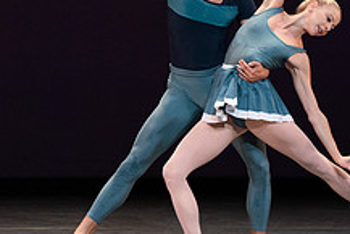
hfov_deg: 2.5
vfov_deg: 1.6
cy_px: -12
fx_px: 8123
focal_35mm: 835
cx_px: 131
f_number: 8
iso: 5000
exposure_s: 1/400
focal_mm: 312
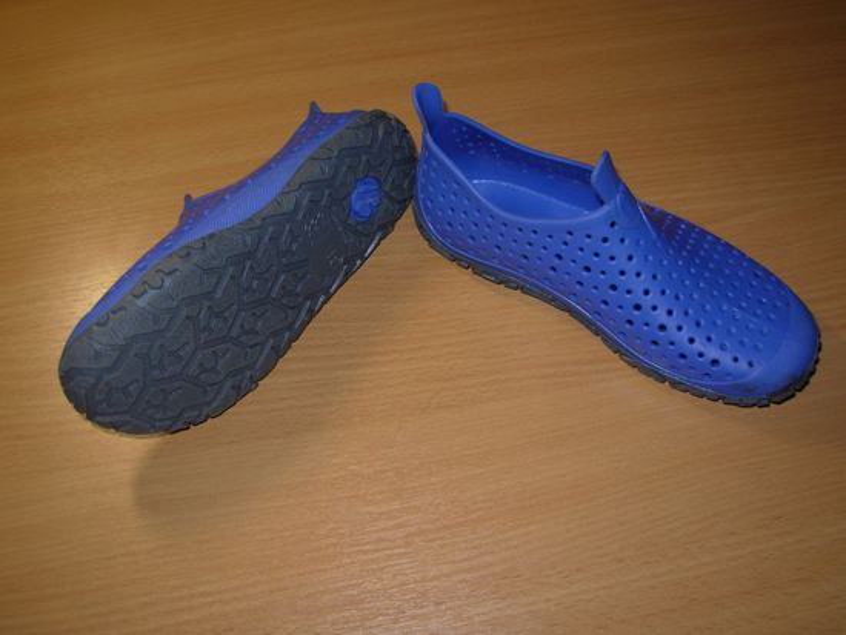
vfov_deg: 37.7
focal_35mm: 38
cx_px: 423
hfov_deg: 49.0
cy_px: 318
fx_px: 929
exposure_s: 1/32
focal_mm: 6.3
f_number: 2.9
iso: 50
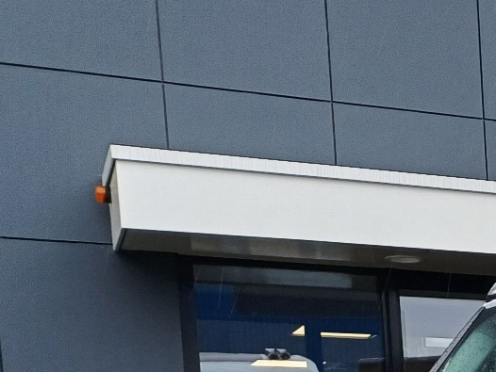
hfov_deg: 17.8
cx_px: 809
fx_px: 1362
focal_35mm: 95
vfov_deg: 13.8
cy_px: 680
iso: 50
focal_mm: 4.65
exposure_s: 1/191
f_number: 1.8
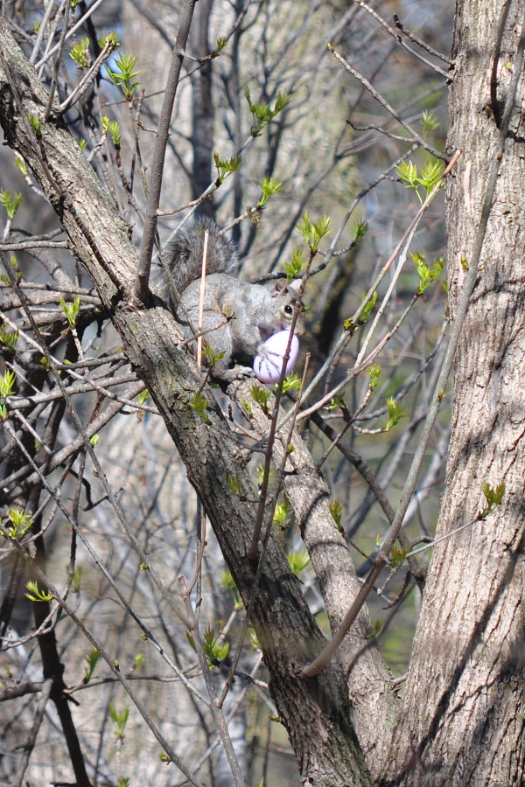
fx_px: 6562
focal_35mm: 300
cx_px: 262
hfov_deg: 4.6
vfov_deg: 6.9
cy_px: 394
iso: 450
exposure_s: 1/1000
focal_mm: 200
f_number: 5.6
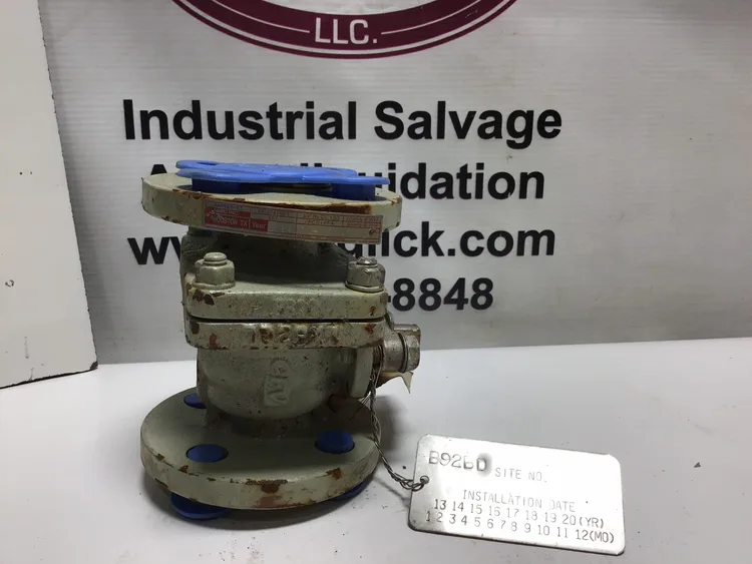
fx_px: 674
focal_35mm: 31
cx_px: 376
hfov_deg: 58.3
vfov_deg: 45.5
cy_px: 282
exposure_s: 1/179
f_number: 2.4
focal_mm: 3.3
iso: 25
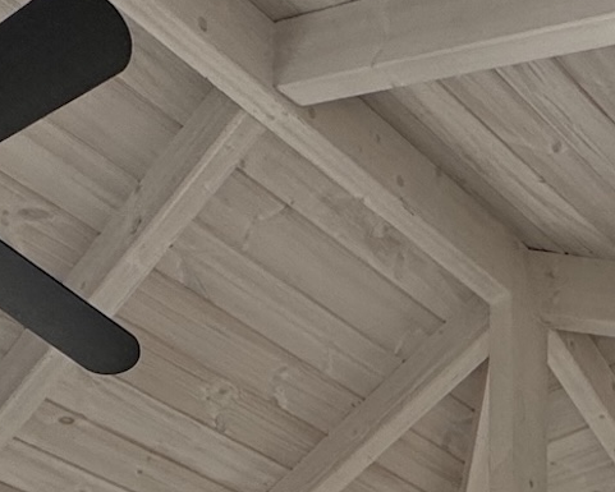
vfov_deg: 16.1
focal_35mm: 71
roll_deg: -0.6
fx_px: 1293
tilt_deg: +3.3
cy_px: 1015
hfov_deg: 26.7
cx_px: 393
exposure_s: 1/148
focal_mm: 2.22
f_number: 2.2
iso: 40
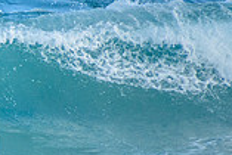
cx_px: -254
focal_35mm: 1809
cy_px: 63
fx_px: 11669
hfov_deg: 1.1
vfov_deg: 0.8
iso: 500
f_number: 5.6
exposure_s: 1/1250
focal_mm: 400
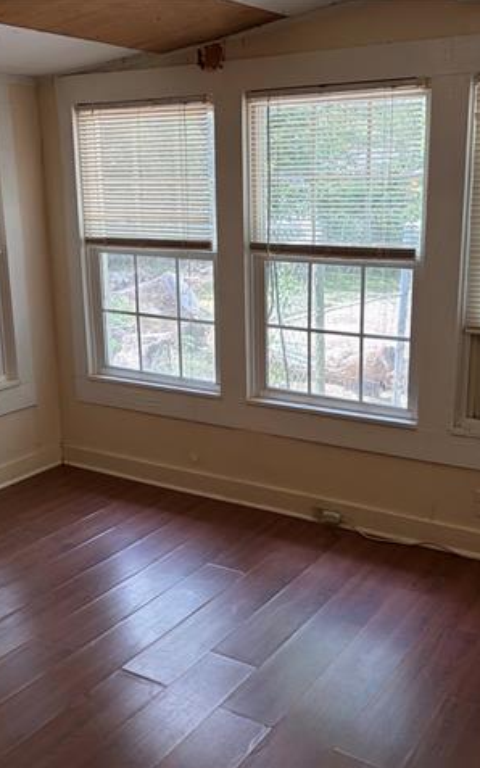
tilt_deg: -13.2
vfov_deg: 52.8
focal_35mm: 37
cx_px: 316
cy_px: 383
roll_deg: -0.2
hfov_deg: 34.1
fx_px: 775
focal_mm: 5.96
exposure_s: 1/120
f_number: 1.6
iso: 80
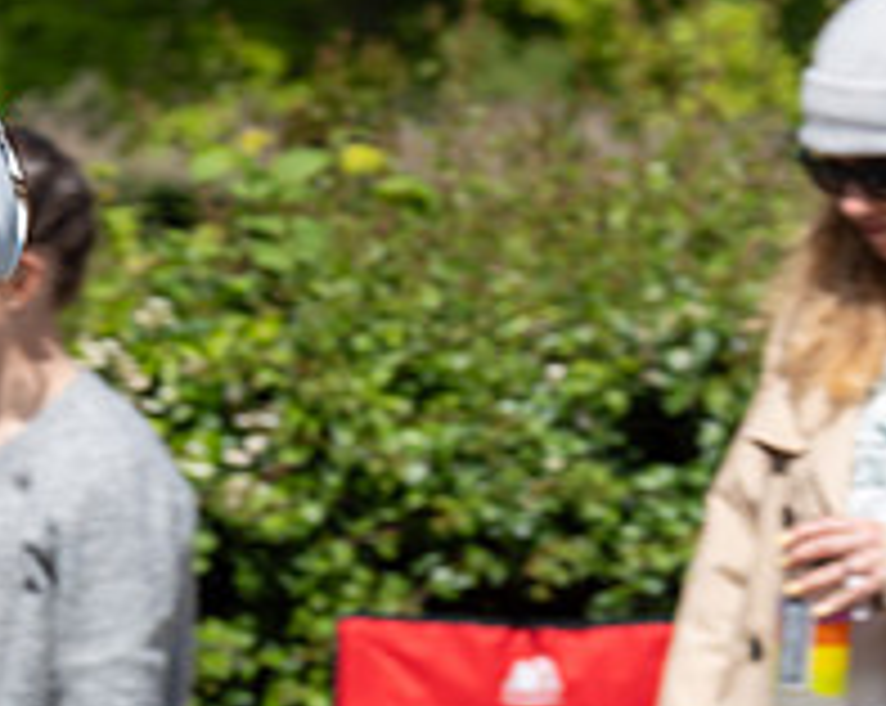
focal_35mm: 260
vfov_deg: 5.9
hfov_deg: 7.3
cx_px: -360
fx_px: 6808
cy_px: 524
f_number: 5.6
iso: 250
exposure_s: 1/1000
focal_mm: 94
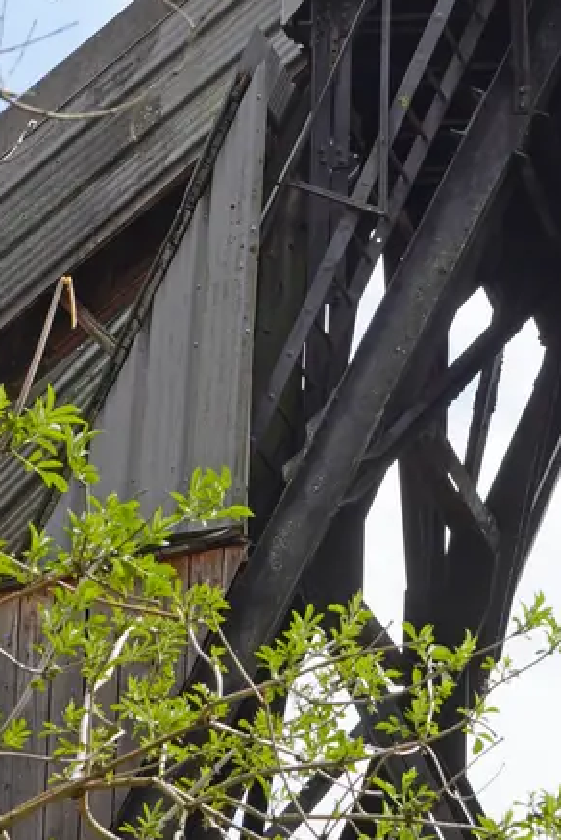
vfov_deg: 12.9
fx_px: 3687
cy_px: 135
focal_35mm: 158
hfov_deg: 8.7
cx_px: 414
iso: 100
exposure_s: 1/125
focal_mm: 36
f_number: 10
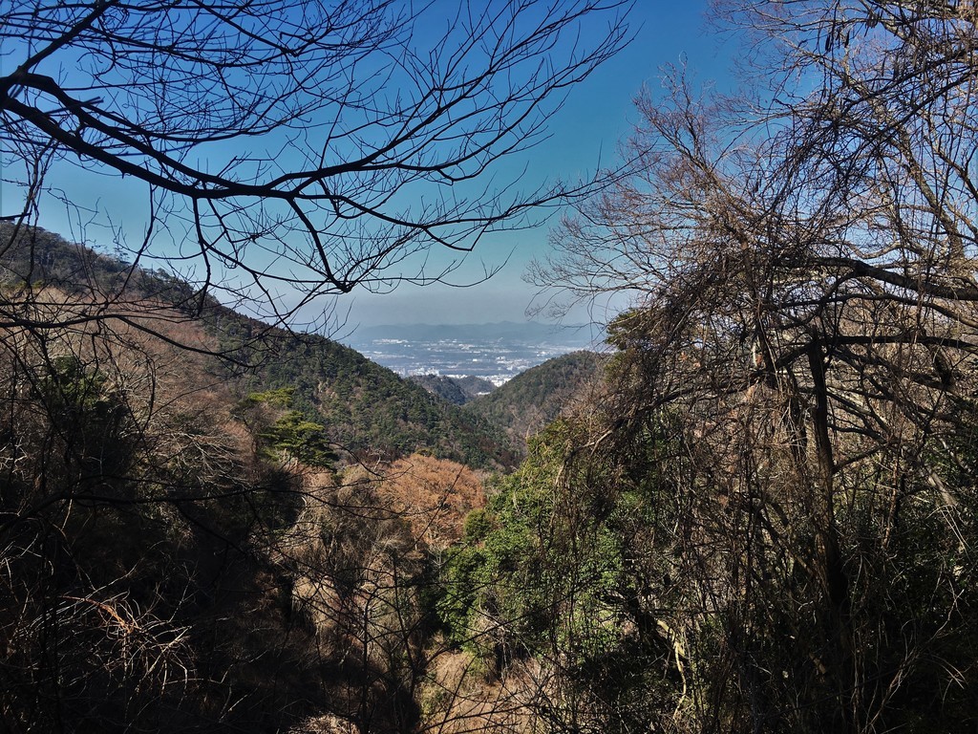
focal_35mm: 29
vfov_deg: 48.2
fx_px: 819
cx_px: 489
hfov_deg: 61.7
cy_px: 367
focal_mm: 4.15
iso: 25
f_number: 2.2
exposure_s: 1/1183
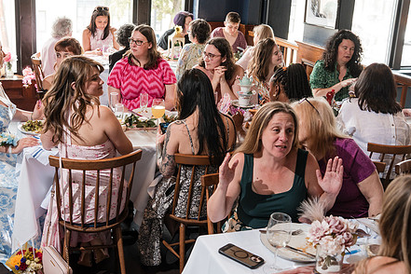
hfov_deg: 42.7
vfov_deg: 29.2
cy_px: 113
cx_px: 186
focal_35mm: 46
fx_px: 525
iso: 1000
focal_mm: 35
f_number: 4
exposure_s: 1/250
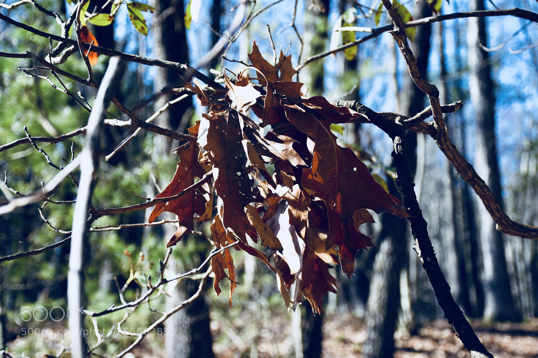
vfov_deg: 23.8
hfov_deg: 35.1
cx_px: 269
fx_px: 852
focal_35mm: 57
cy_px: 179
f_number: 4.5
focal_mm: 38
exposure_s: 1/320
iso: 100
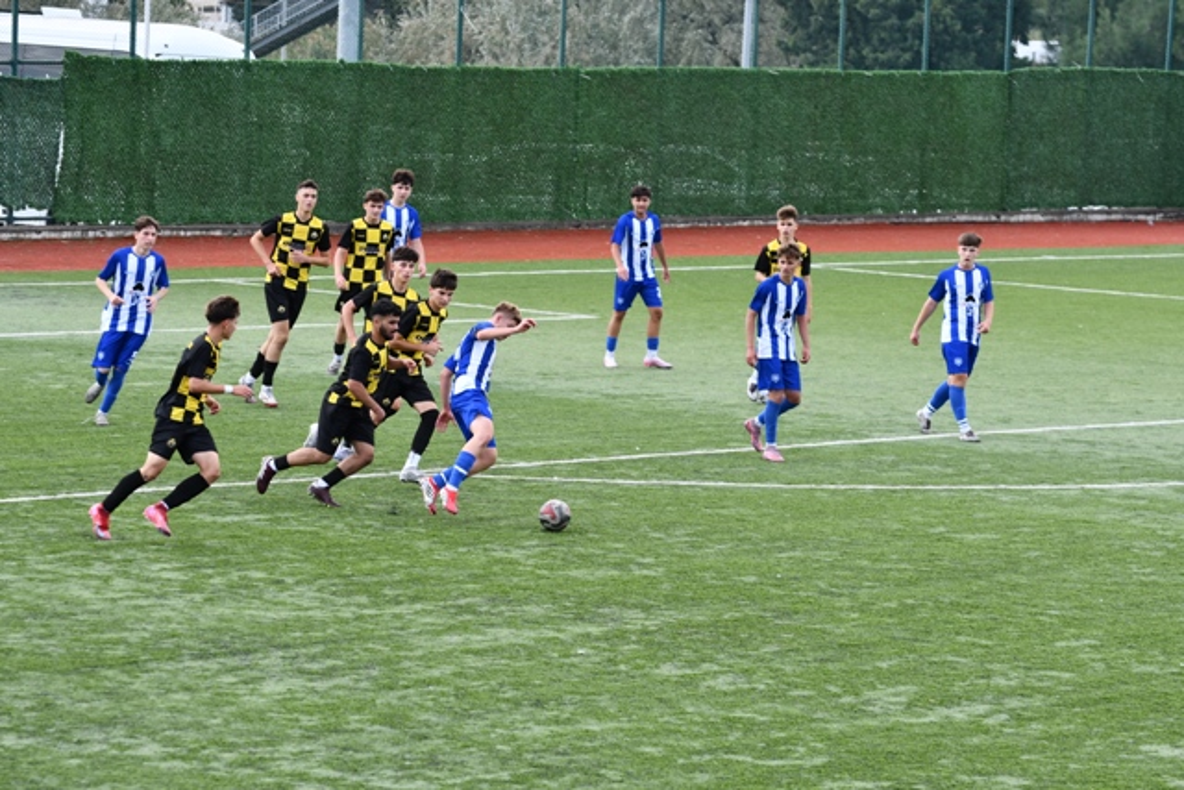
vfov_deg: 7.5
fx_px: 6020
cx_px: 592
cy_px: 395
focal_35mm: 183
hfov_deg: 11.2
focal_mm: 122
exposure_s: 1/500
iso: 360
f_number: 5.6
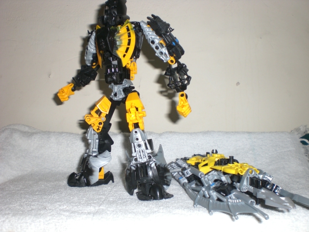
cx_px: 154
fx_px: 339
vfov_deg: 37.7
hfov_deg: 49.0
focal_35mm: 38
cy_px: 116
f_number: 3.1
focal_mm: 6.3
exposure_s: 1/60
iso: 100
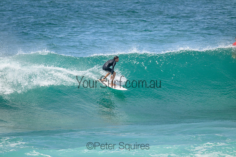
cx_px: 118
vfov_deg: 1.7
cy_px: 78
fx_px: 5245
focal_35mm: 800
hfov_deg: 2.6
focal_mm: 800
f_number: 11
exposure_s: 1/2000
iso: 1100
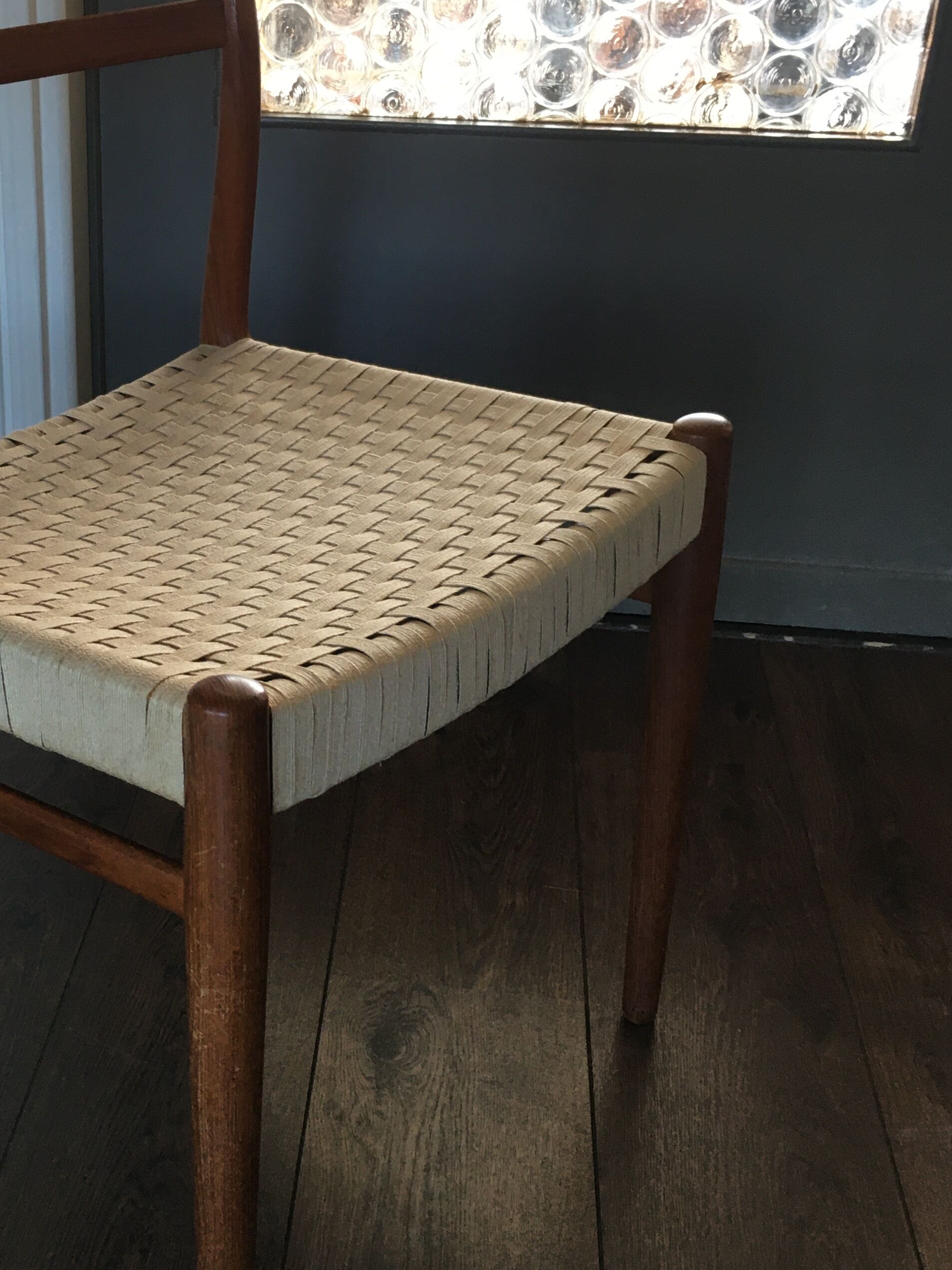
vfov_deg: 41.2
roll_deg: -1.1
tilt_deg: -27.5
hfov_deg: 30.9
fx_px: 1687
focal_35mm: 46
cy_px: 645
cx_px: 220
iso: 40
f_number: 2.2
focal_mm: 4.15
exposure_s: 1/33
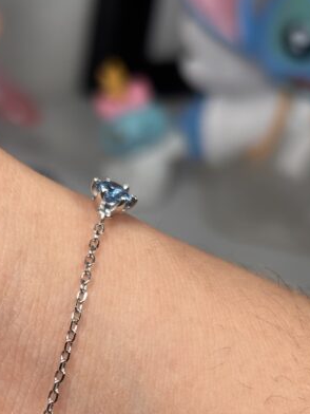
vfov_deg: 18.1
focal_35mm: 106
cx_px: 33
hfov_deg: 13.8
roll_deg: -8.4
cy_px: 414
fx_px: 1266
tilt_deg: -33.6
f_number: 1.6
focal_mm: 5.96
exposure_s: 1/219
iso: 32
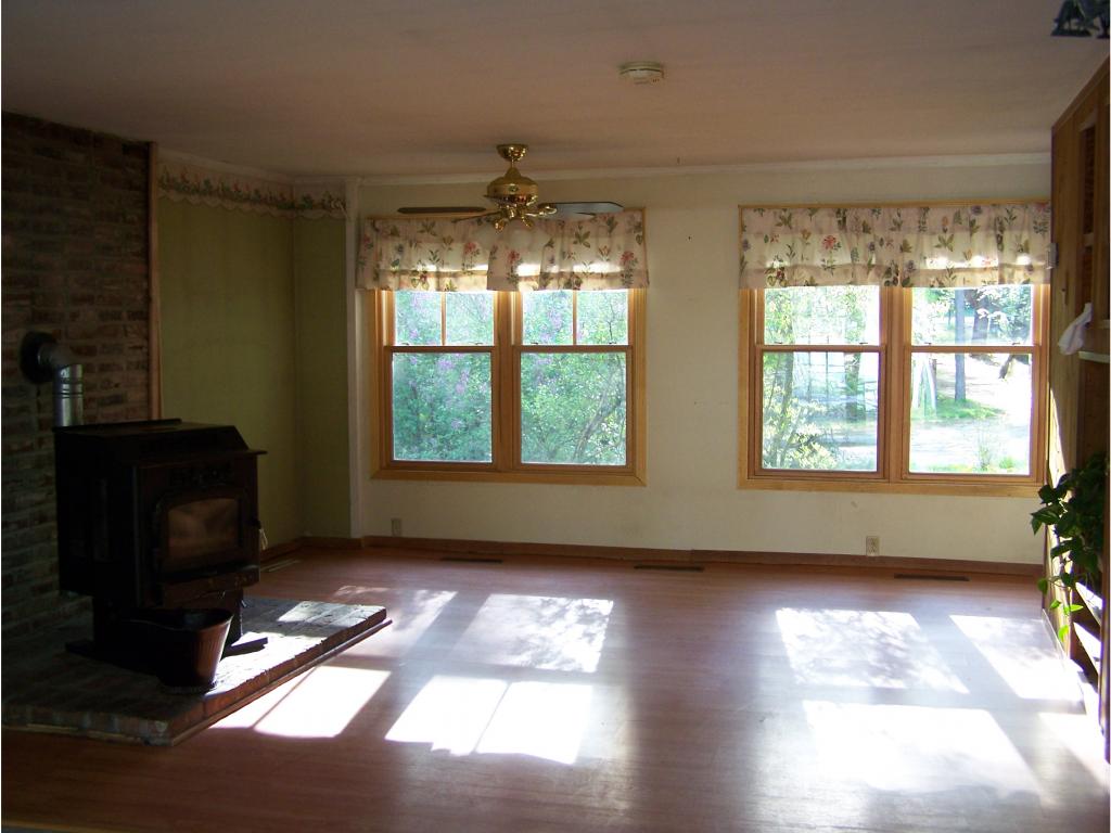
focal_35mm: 38
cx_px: 556
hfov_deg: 49.0
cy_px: 416
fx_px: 1220
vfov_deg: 37.7
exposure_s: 1/30
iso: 125
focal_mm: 6.3
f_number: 2.8
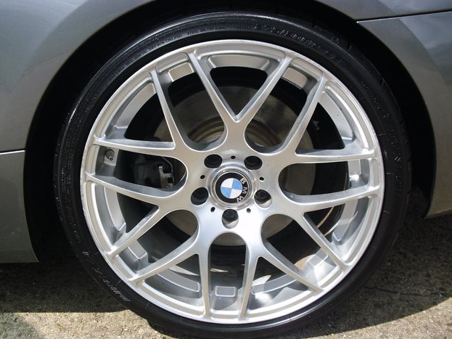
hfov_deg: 50.1
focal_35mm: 37
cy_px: 170
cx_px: 225
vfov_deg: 38.7
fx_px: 483
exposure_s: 1/125
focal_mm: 6.3
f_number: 7.8
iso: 80
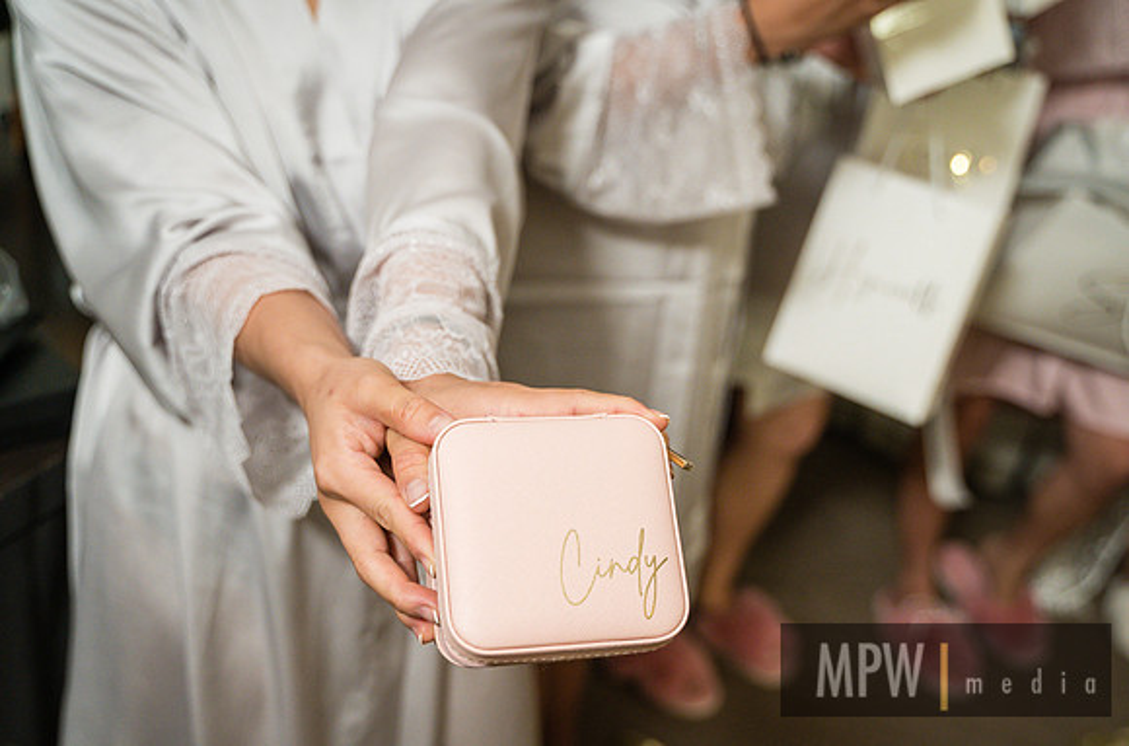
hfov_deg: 46.3
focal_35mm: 42
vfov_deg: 31.4
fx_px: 1320
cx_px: 598
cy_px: 466
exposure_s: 1/160
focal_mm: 34
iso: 2500
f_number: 2.8
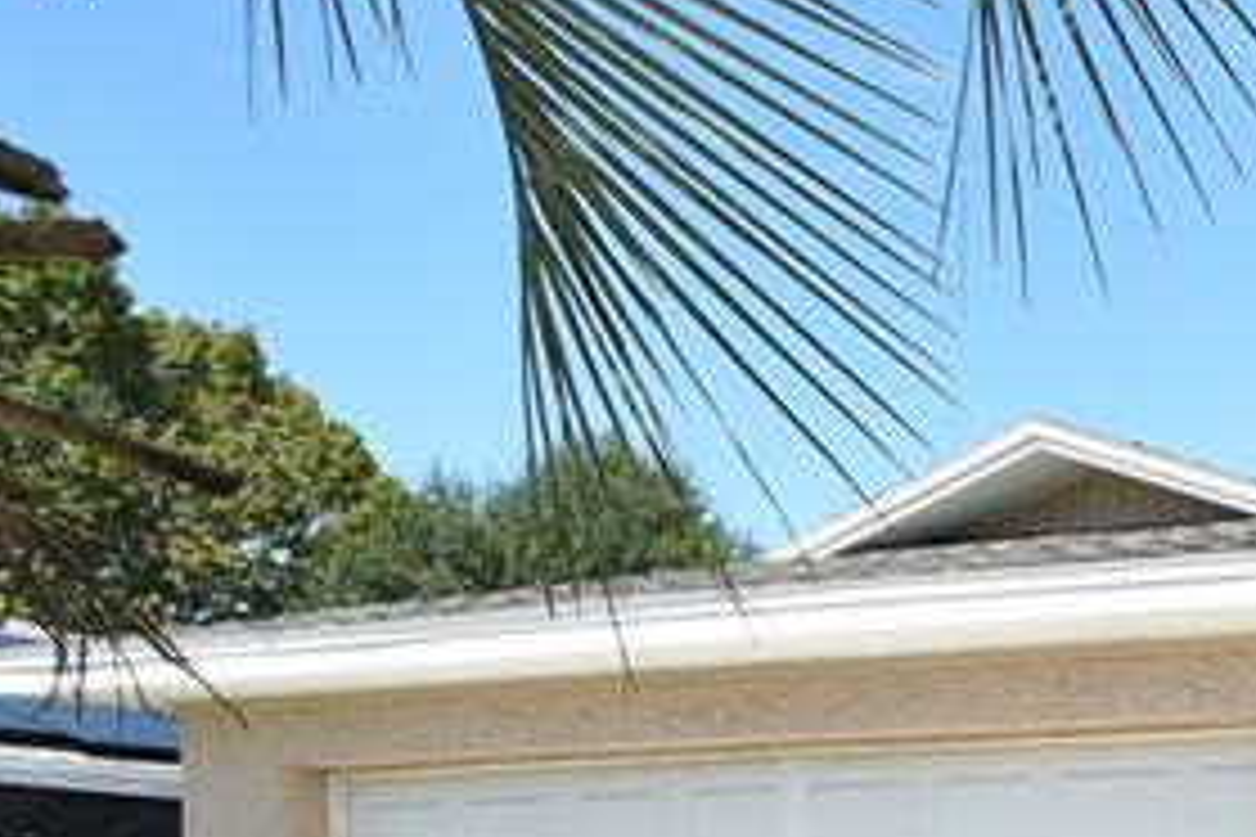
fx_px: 1919
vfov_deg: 22.4
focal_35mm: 55
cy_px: 1040
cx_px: 2156
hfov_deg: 23.2
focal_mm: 10
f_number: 9
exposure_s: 1/320
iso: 200
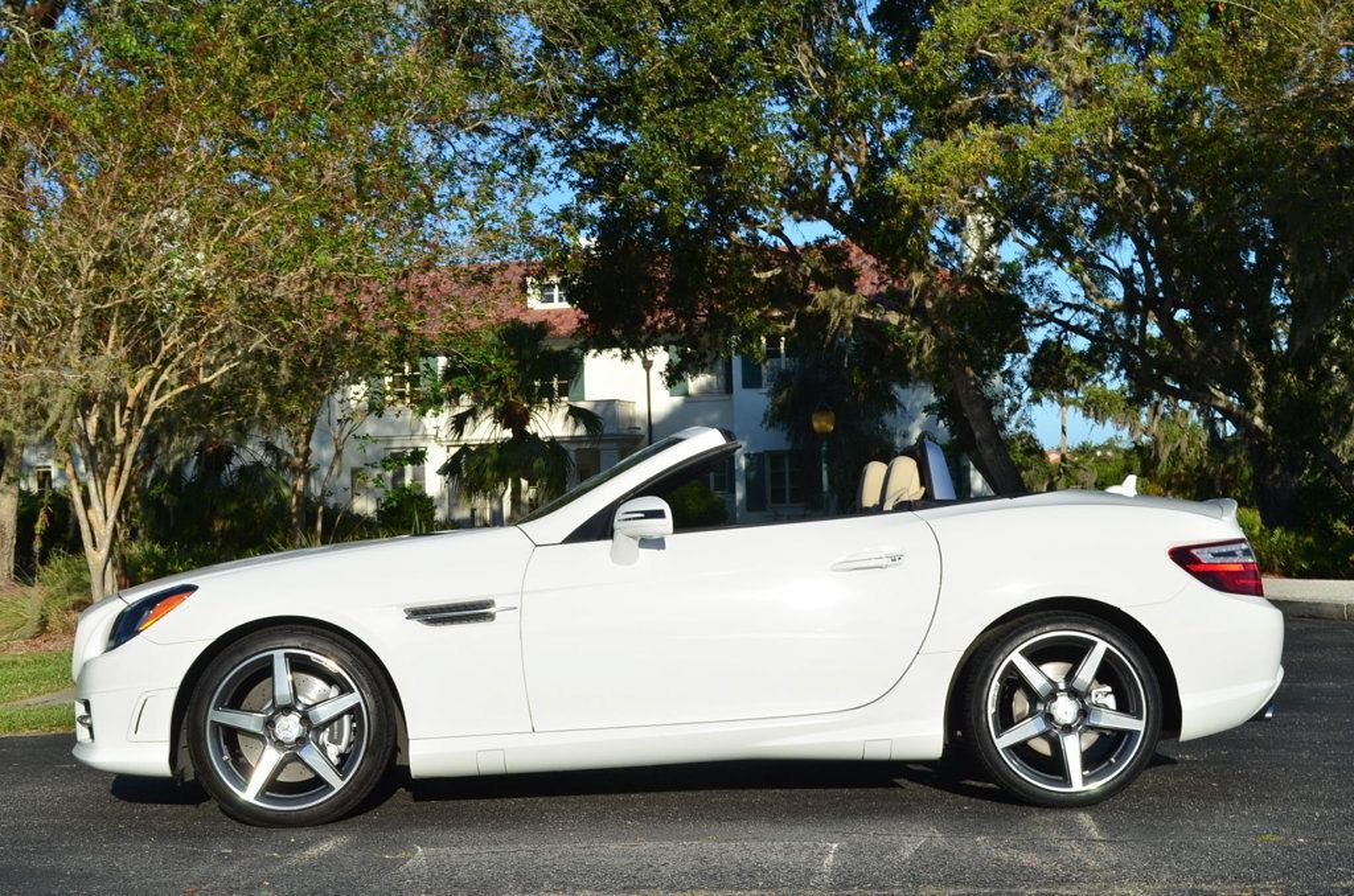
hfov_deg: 37.9
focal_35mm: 52
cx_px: 677
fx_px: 1970
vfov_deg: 25.6
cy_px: 448
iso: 100
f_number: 11
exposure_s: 1/160
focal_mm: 35
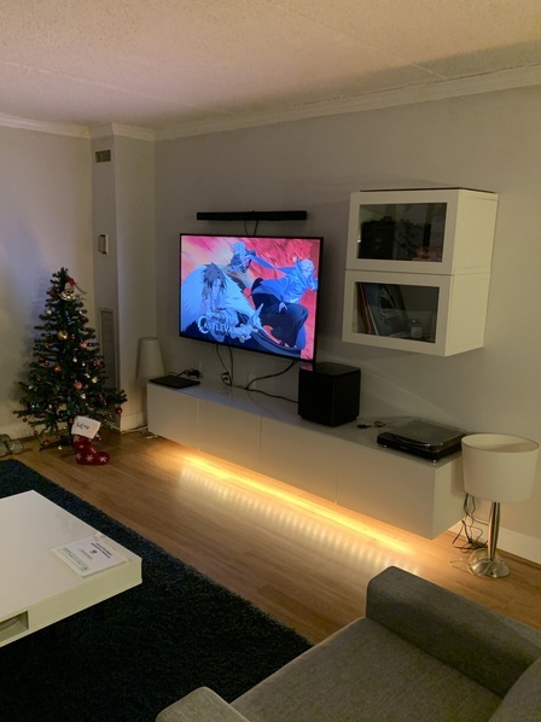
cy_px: 372
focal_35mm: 29
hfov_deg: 48.2
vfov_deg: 61.7
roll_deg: -2.0
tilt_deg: -10.5
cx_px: 255
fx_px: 605
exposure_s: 1/30
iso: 500
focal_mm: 4.25
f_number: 1.8
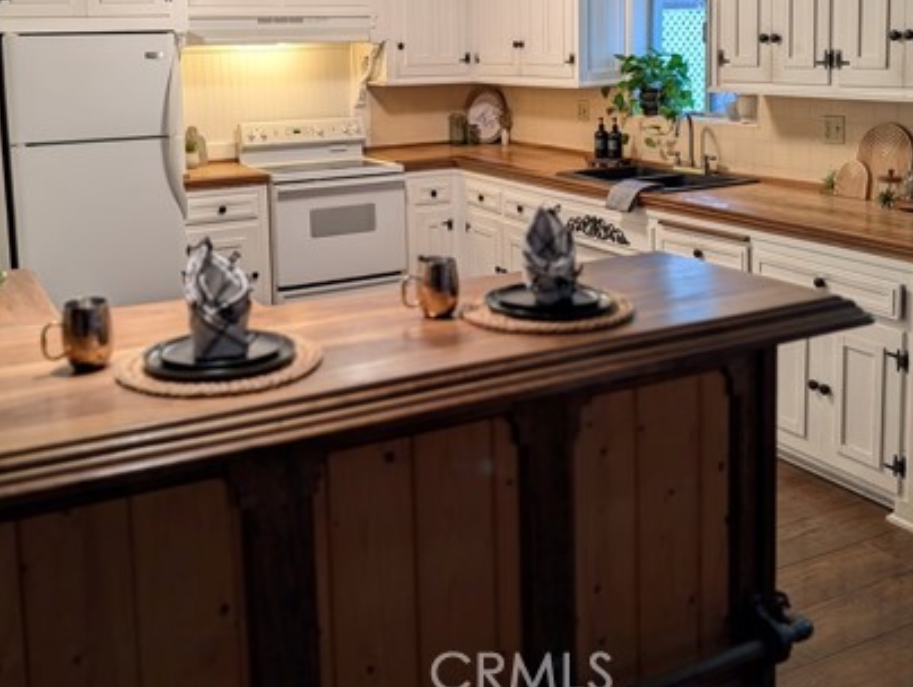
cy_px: 162
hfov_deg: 48.9
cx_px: 429
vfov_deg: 36.8
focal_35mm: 38
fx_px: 1003
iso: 88
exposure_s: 1/30
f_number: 1.68
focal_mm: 6.9
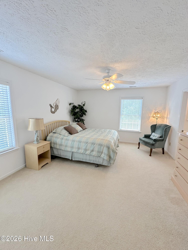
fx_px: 101
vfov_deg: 102.1
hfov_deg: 85.7
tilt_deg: -7.9
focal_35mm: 14
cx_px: 94
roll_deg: -1.9
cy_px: 125
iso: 125
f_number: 2.2
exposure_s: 1/120
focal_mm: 2.22
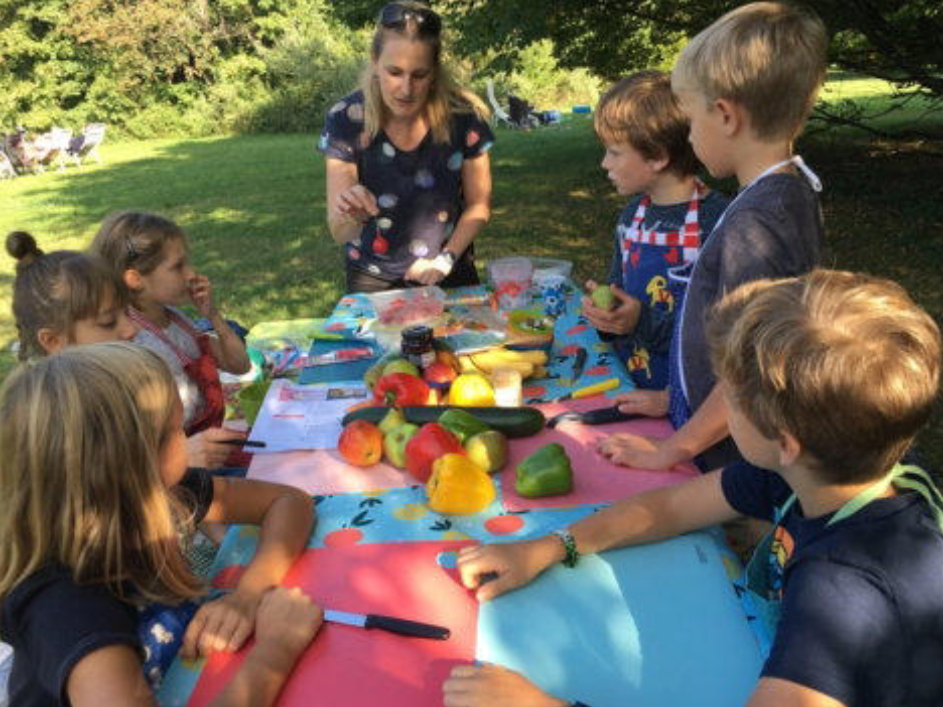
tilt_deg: -17.0
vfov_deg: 46.8
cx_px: 469
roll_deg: +8.5
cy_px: 349
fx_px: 817
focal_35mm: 30
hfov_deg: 60.0
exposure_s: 1/184
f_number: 2.2
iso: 25
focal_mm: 4.15
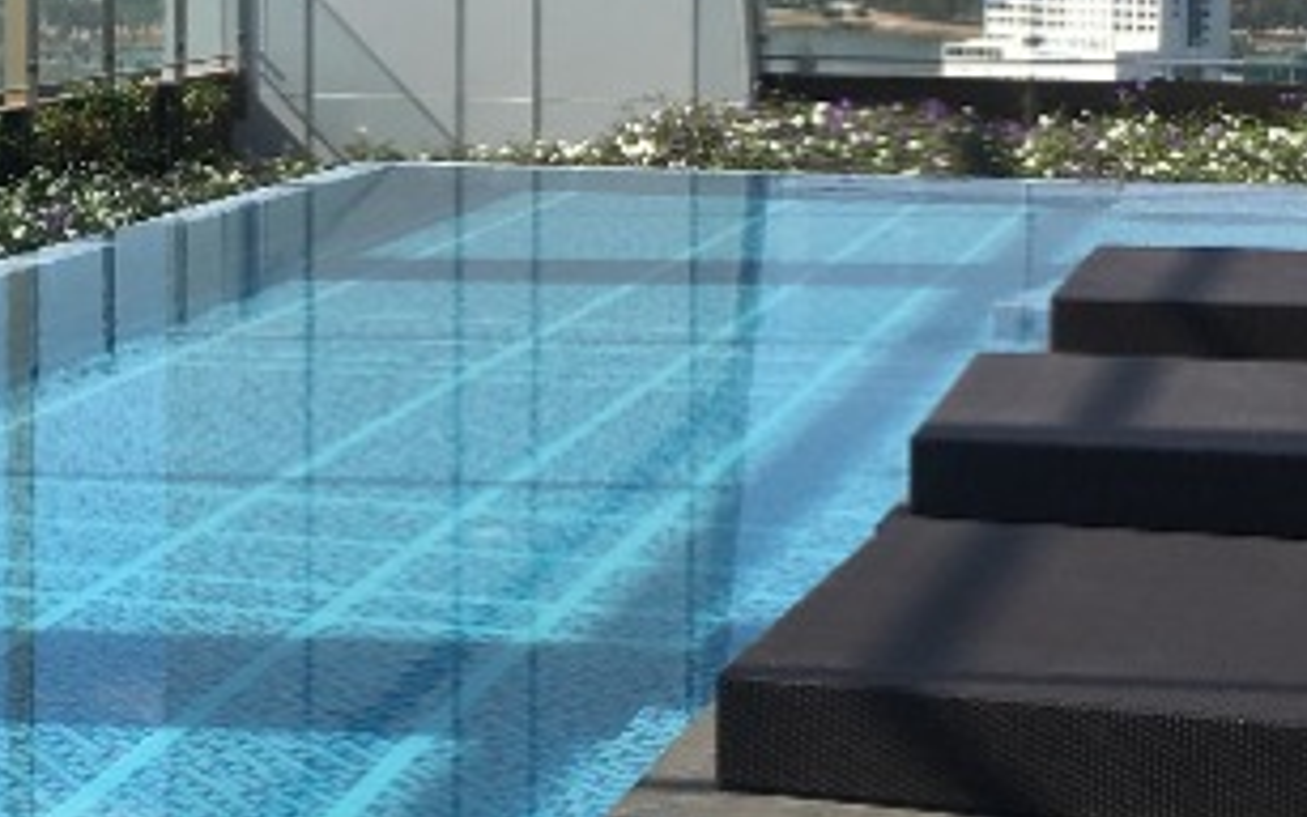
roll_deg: -0.3
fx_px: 3563
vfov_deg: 13.0
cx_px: 123
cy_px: 166
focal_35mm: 100
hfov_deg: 20.4
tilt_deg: -4.8
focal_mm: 4.15
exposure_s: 1/2137
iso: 25
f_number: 2.2
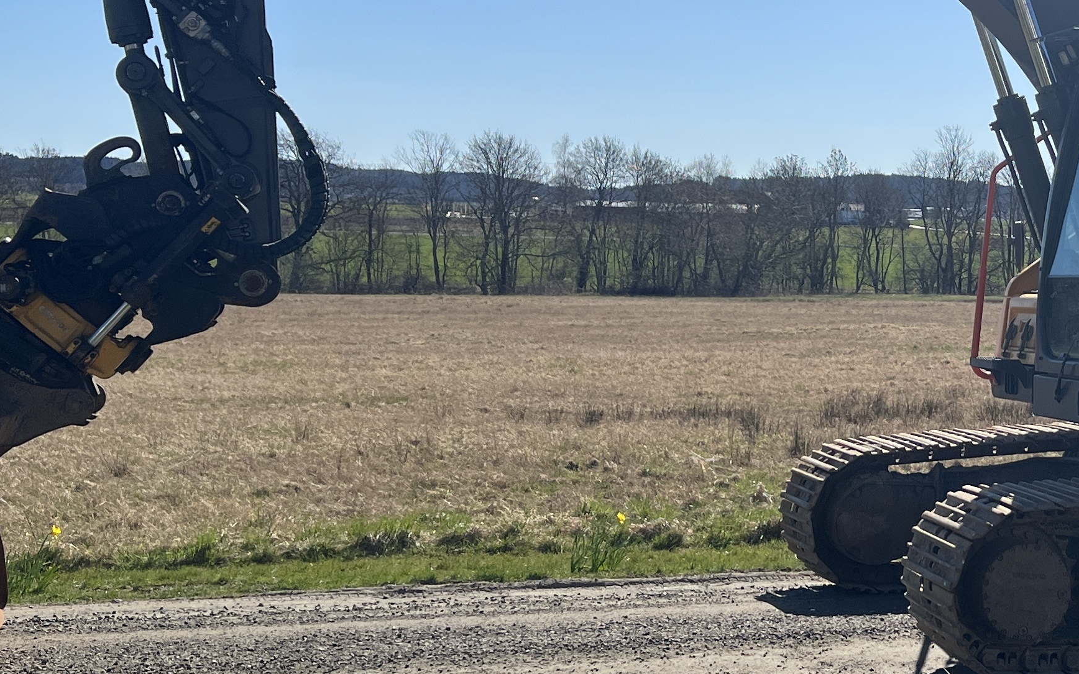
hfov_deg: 30.6
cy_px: 224
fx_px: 1882
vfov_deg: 20.2
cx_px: 963
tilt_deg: -1.3
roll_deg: -1.5
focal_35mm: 64
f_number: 1.5
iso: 50
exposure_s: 1/8000
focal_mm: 5.7
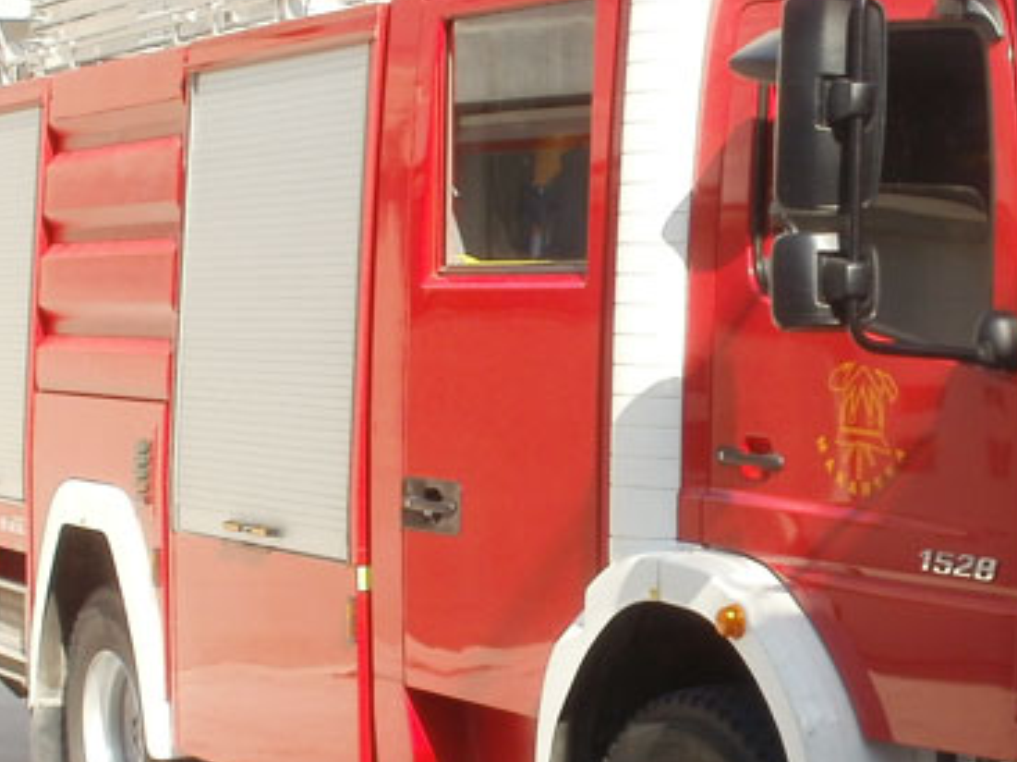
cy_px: 454
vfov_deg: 15.4
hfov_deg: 20.2
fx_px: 2820
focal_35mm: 96
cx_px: 856
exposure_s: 1/125
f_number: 6.3
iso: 100
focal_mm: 7.7
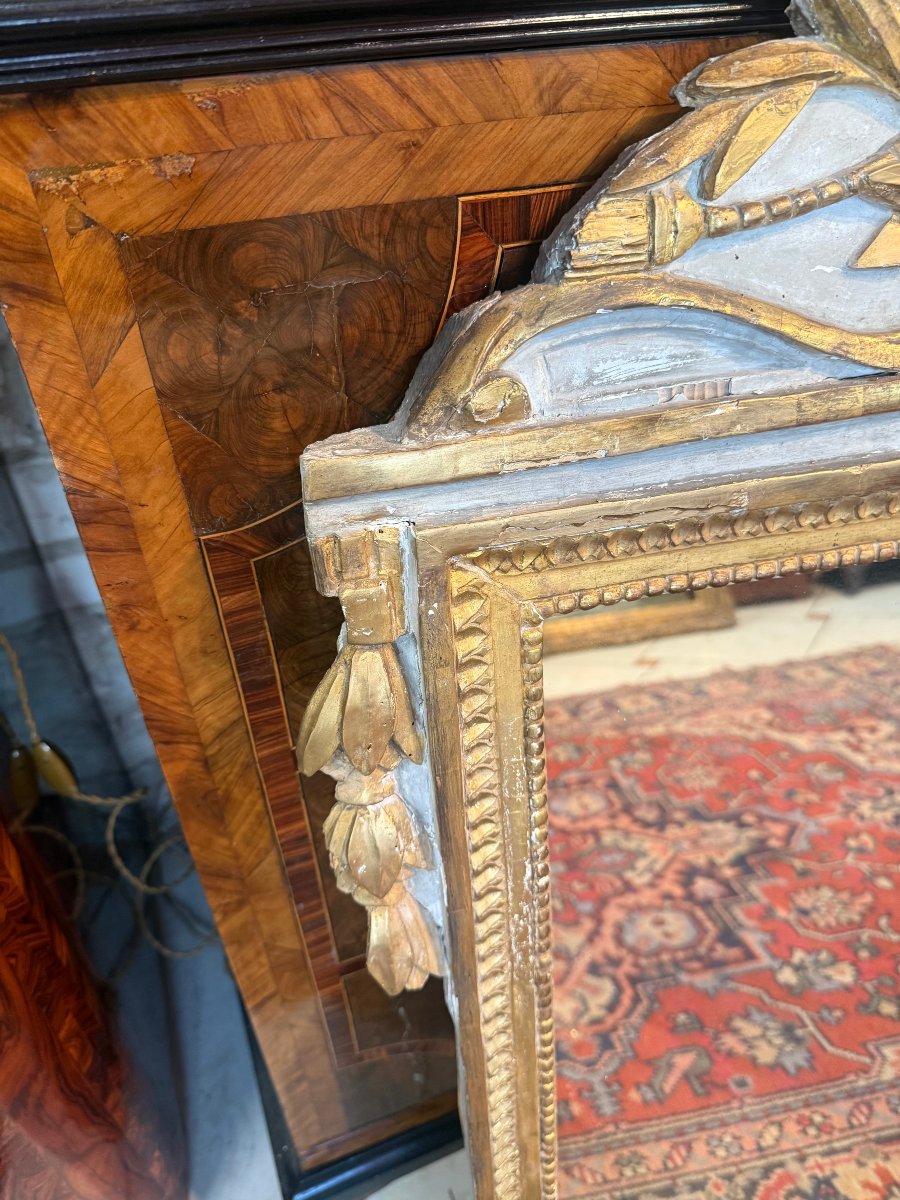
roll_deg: +3.4
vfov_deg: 71.6
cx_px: 450
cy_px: 600
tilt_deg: -37.1
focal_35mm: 24
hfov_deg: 56.8
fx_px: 832
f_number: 1.78
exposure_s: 1/50
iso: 250
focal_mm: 6.76
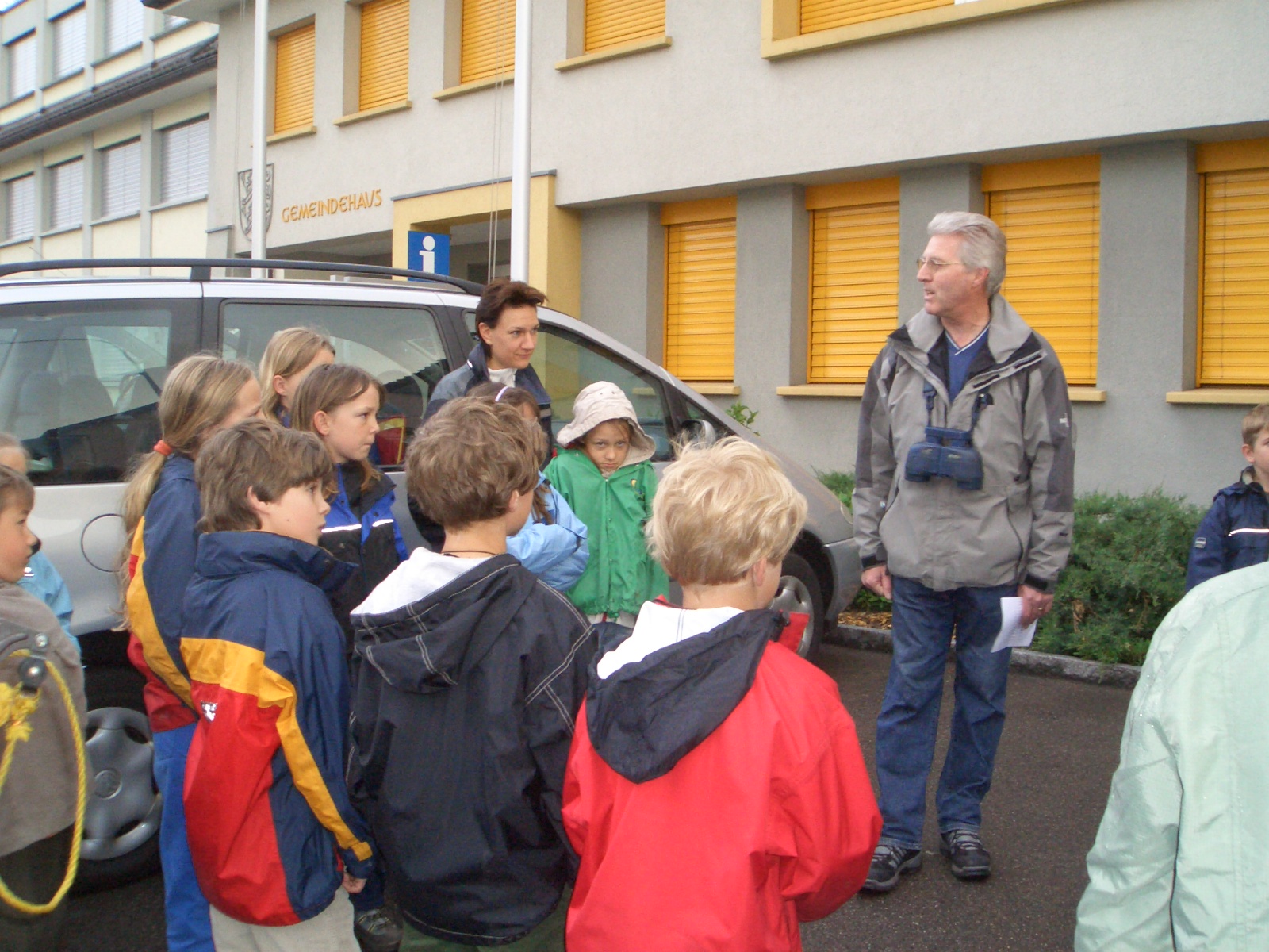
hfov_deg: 51.4
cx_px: 634
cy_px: 476
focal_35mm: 36
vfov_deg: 39.7
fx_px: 1320
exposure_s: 1/80
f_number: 4
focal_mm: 4.8
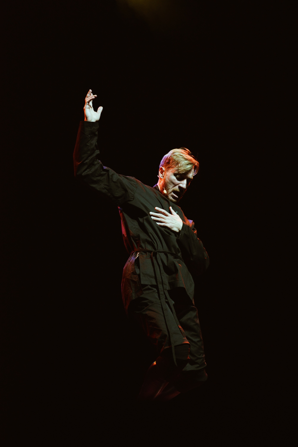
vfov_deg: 28.8
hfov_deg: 19.5
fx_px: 868
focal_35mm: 70
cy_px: 224
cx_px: 149
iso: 5000
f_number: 5
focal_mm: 70
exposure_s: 1/1250
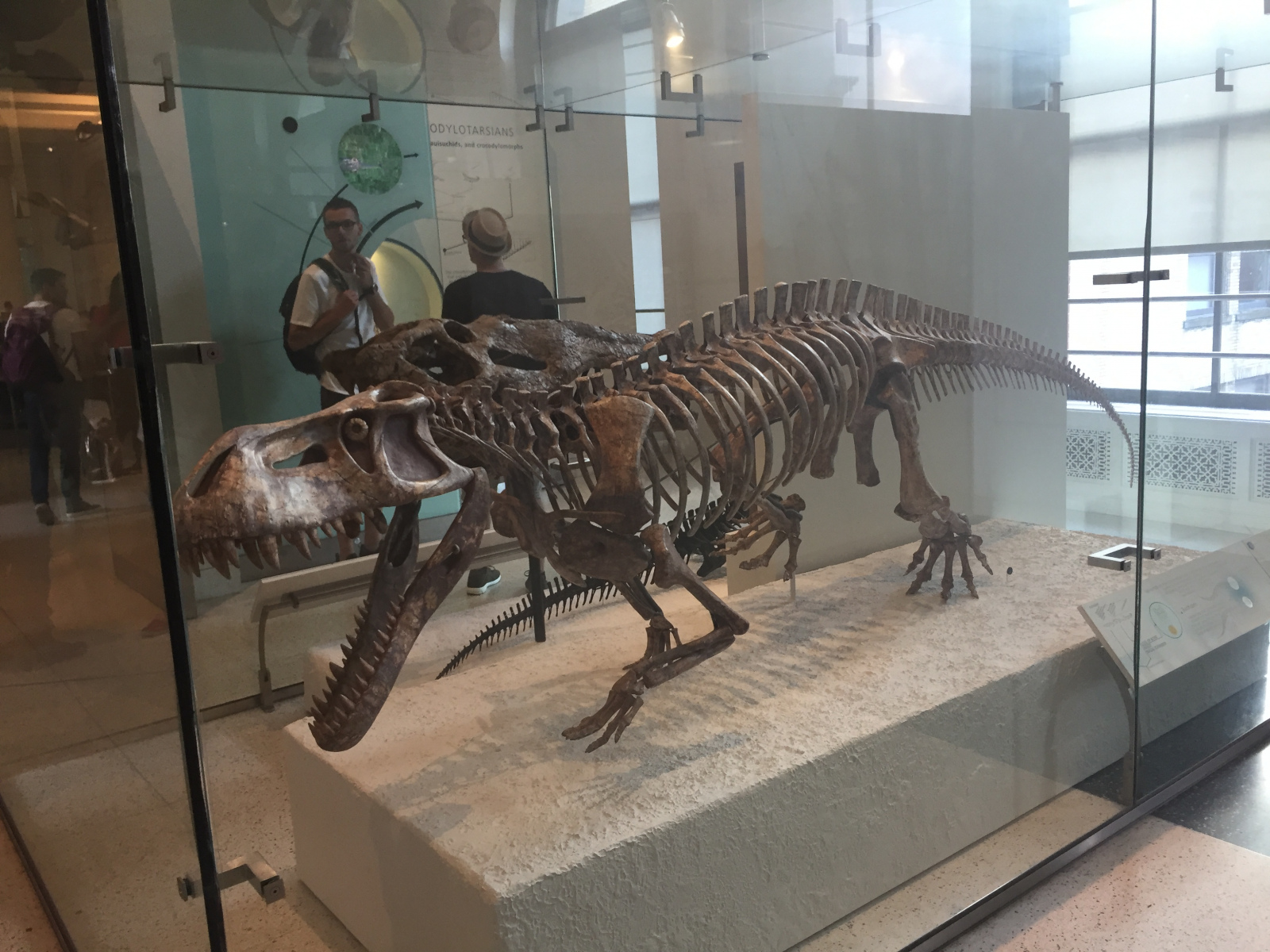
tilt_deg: -10.2
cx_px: 635
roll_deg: +2.8
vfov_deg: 48.2
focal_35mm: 29
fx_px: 1064
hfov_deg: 61.7
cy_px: 476
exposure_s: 1/30
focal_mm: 4.15
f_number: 2.2
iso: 80
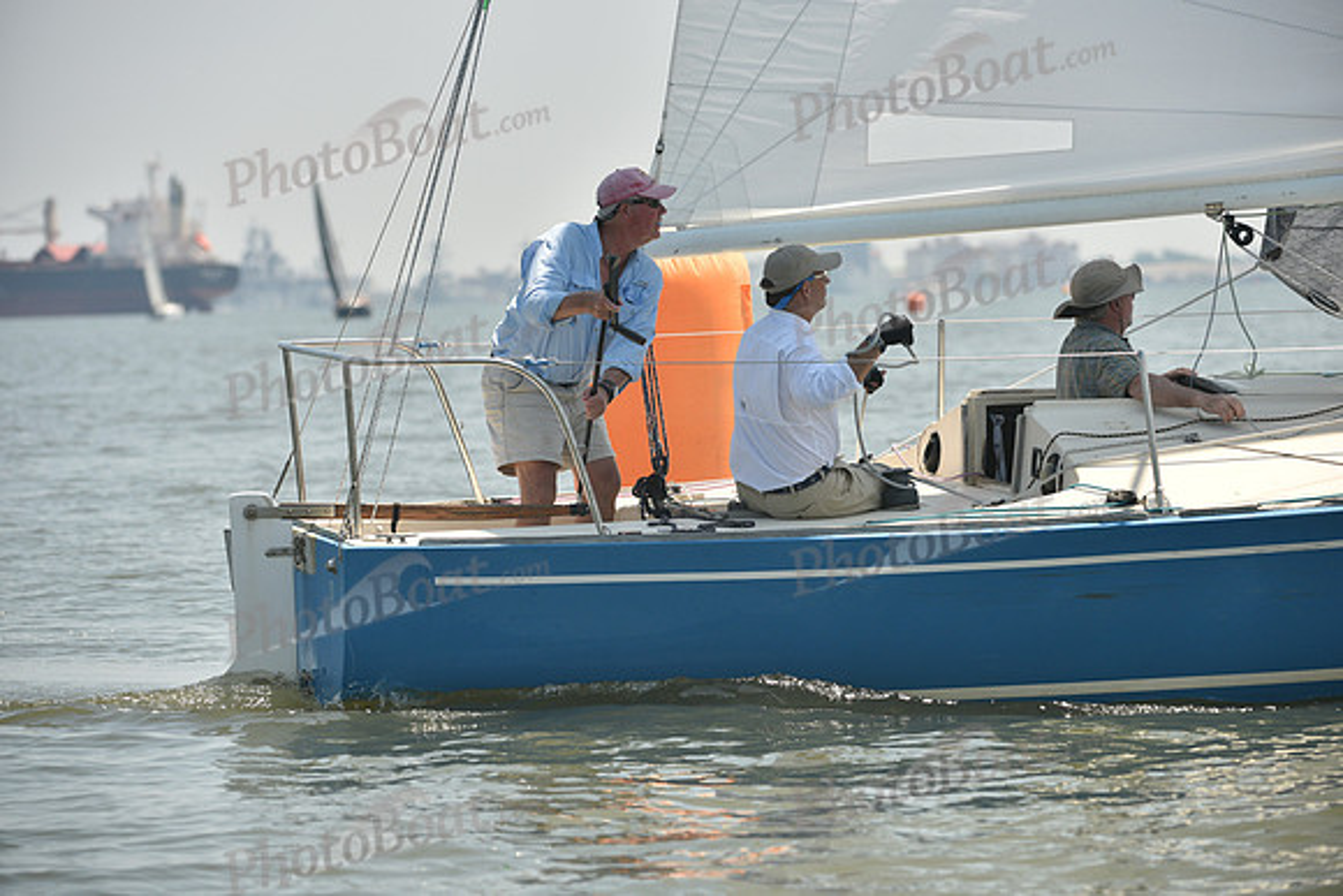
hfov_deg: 9.8
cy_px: 448
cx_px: 672
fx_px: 7836
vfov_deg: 6.5
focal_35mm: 210
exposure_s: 1/1600
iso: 320
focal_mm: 210
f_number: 5.6
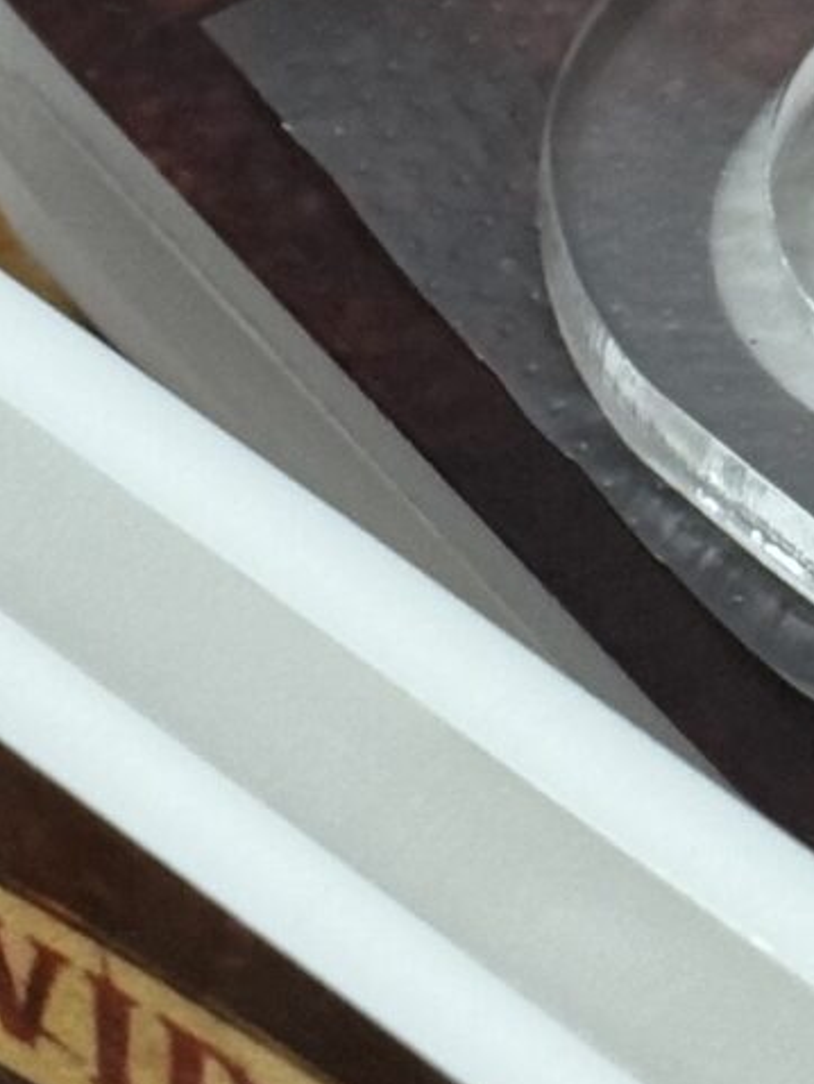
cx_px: 252
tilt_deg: -49.6
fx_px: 8051
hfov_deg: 5.8
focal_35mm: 257
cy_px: 193
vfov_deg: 7.7
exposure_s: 1/50
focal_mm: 6.76
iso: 250
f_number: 1.78
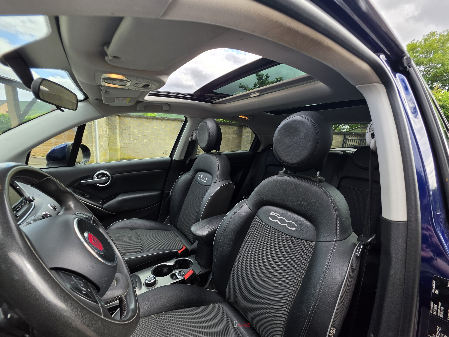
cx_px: 224
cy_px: 168
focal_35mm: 13
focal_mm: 2.2
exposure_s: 1/255
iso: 32
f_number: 1.9
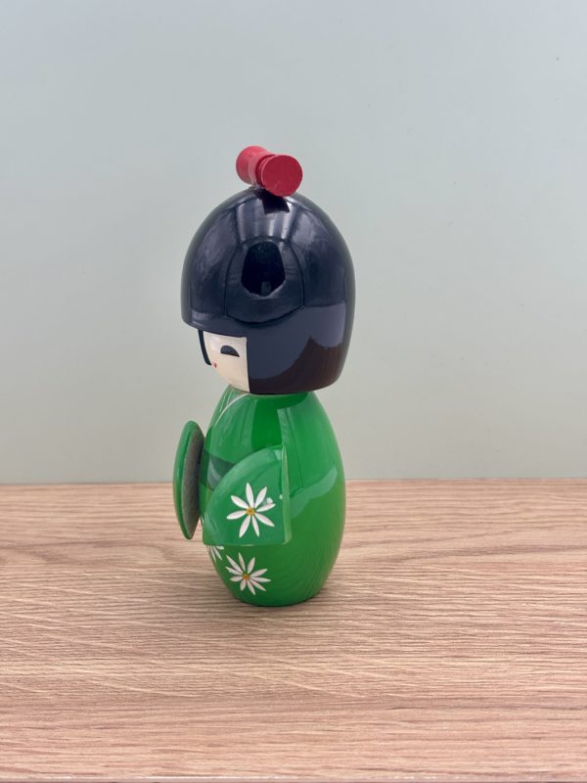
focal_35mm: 52
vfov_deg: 36.8
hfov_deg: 28.0
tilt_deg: -17.0
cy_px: 392
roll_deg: +1.5
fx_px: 1176
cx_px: 294
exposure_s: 1/189
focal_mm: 5.96
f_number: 1.6
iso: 32
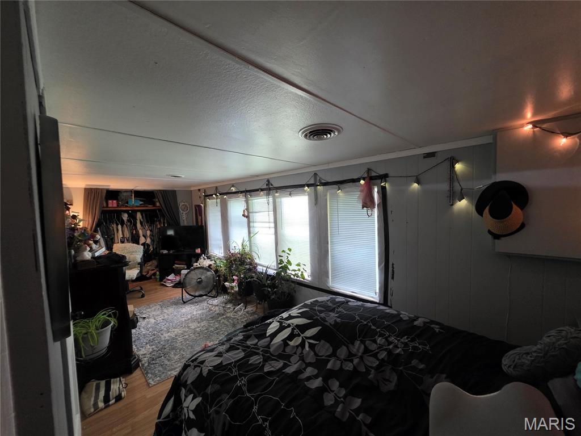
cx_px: 290
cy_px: 218
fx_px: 218
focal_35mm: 13
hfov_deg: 106.2
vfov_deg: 89.9
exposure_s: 1/60
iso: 640
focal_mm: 2.2
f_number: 1.9
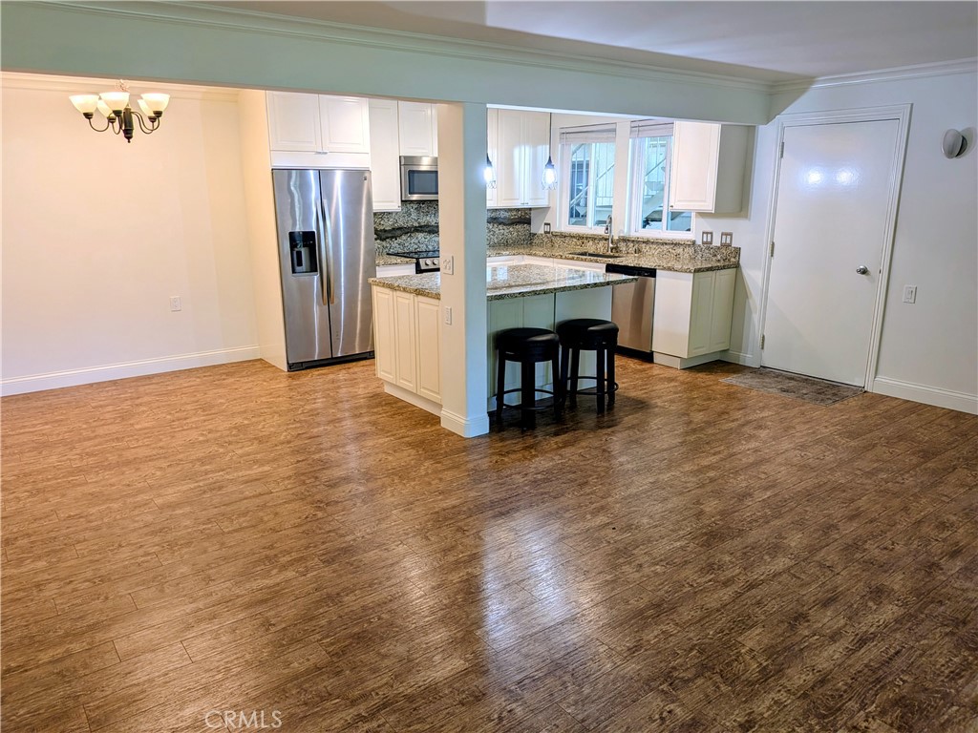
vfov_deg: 56.8
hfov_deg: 71.6
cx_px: 489
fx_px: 678
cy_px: 366
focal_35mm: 24
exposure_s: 1/145
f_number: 1.7
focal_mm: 4.53
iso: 22
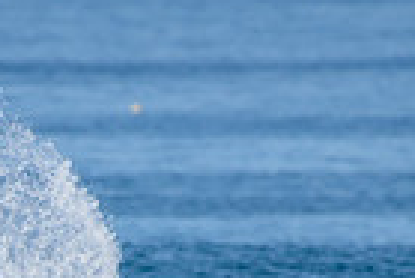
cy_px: 516
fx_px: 23991
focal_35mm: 2079
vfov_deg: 0.7
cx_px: -99
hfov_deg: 1.0
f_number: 5.6
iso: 250
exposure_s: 1/2500
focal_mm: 500
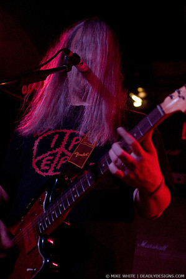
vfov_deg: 26.0
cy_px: 140
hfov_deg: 17.5
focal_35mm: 78
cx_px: 93
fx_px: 606
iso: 1600
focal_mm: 52
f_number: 2.8
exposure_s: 1/40
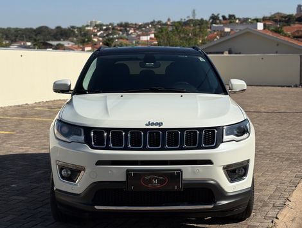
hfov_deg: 39.6
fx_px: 419
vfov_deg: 30.3
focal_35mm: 48
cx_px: 151
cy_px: 114
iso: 64
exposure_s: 1/7874
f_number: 1.78
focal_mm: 6.76
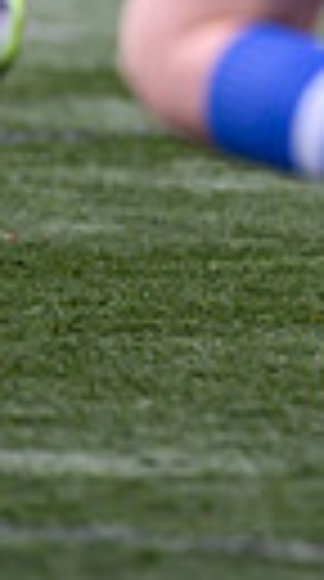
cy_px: -238
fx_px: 33739
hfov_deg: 0.5
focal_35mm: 2196
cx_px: 1104
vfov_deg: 1.0
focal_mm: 400
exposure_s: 1/2000
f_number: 3.5
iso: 500
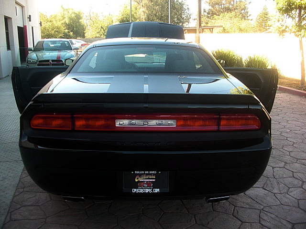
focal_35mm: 36
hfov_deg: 51.4
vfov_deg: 39.7
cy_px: 114
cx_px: 153
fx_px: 318
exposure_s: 1/100
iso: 50
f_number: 2.8
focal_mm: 6.3
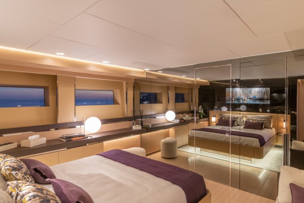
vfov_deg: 59.5
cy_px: 102
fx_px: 177
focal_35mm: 21
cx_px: 152
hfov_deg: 81.2
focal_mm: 21
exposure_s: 1/2
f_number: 16
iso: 640
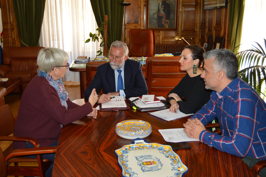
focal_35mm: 39
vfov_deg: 34.1
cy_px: 88
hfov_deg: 49.6
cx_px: 133
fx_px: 288
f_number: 4
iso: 450
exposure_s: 1/60
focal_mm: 26
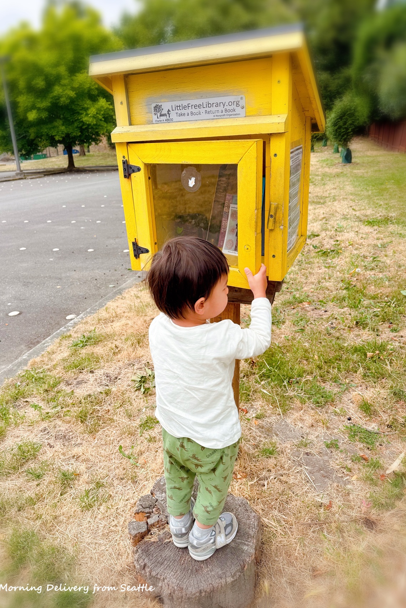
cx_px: 184
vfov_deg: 71.5
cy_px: 304
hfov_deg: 51.2
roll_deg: +3.7
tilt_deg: -19.4
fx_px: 423
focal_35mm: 25
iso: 80
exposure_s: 1/1770
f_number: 1.78
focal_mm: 6.76
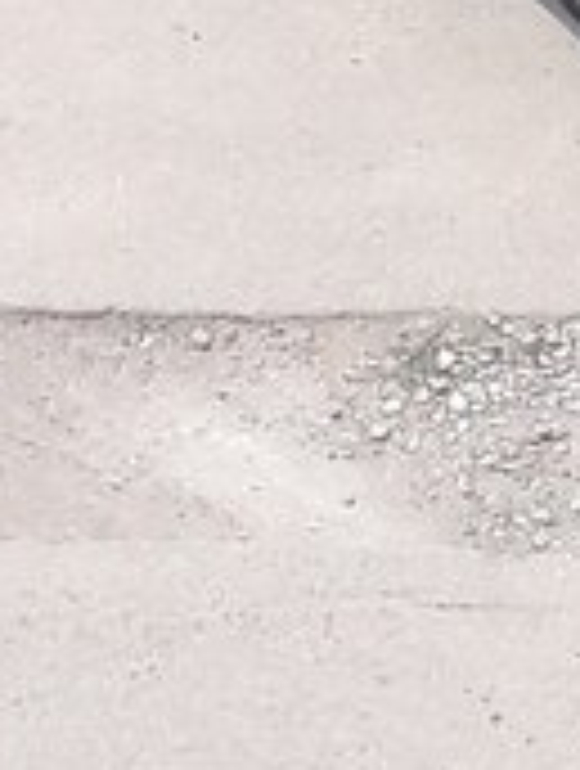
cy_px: -257
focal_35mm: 81
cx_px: 719
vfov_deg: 21.5
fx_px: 1803
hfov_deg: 17.3
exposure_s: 1/1393
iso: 40
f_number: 1.9
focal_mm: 3.7
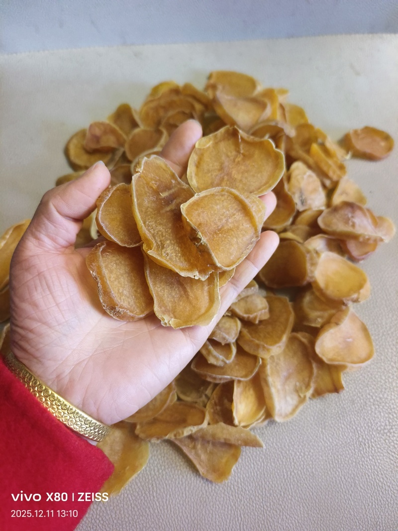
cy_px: 266
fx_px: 353
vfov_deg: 73.9
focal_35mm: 23
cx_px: 199
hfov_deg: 58.9
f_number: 1.75
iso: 4354
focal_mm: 5.5
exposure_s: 1/180
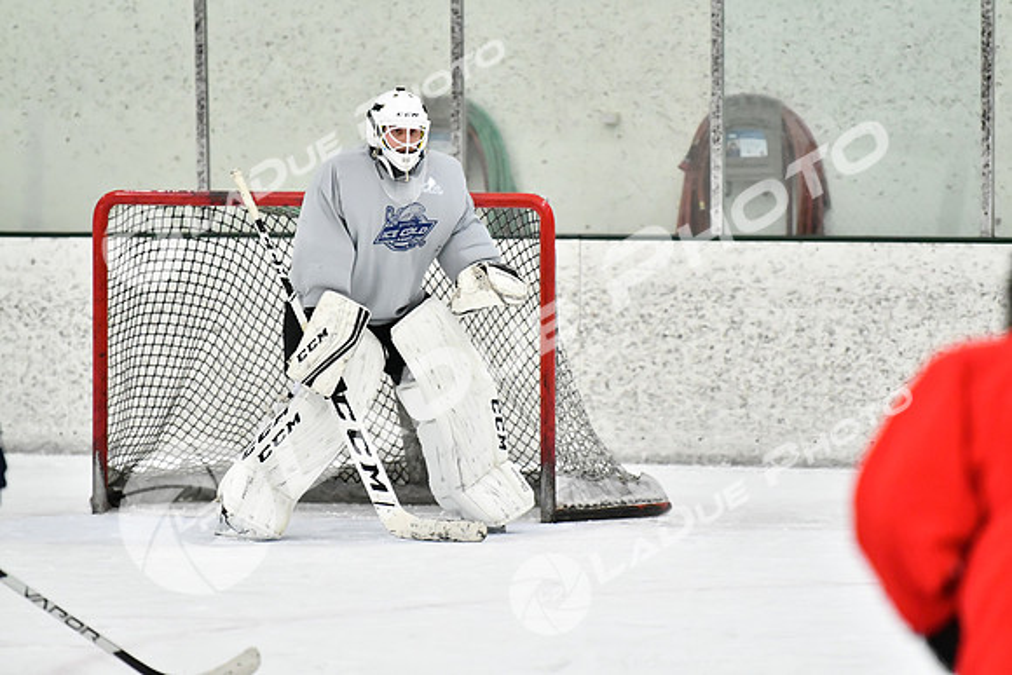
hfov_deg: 7.2
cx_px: 506
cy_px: 338
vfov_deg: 4.8
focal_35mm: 285
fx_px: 8013
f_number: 2.8
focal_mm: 190
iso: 5000
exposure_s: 1/1250
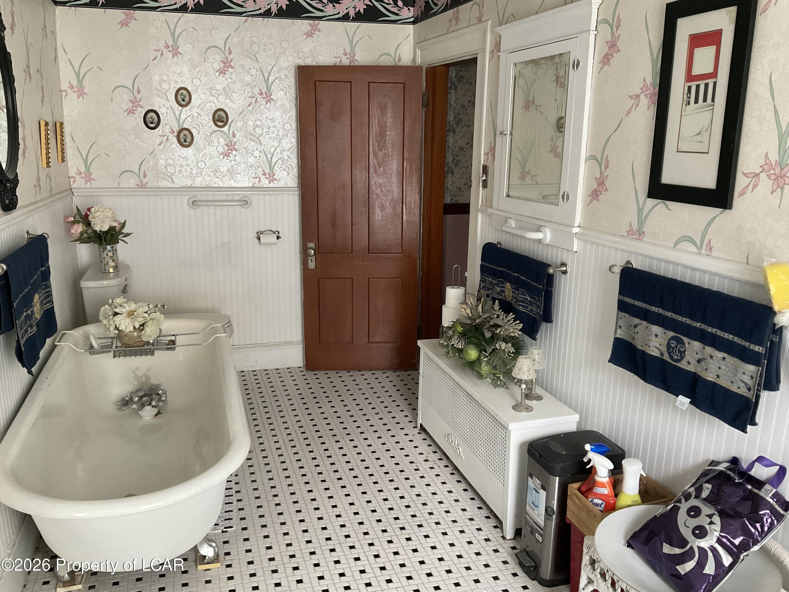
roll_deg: -0.7
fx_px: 661
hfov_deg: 61.7
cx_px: 394
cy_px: 296
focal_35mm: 29
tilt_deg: -13.9
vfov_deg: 48.2
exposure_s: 1/60
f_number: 1.8
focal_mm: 3
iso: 200
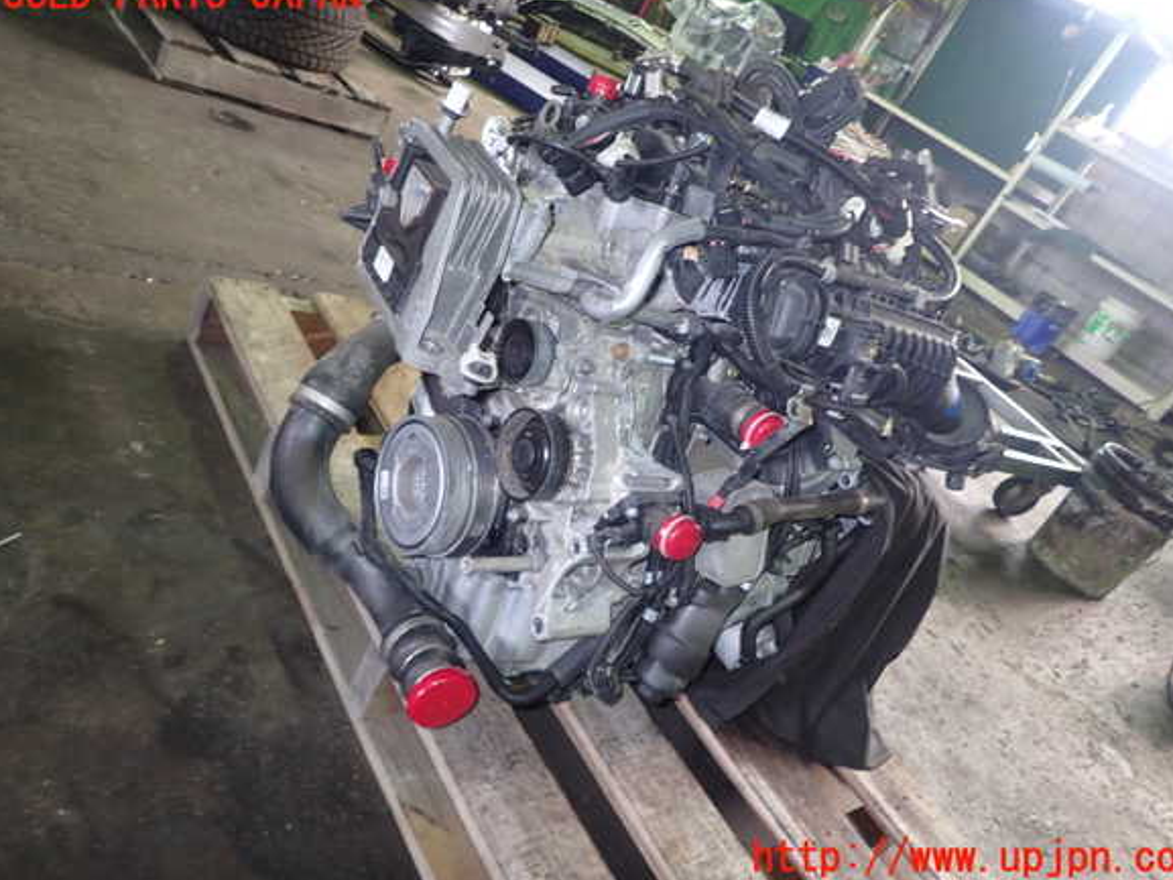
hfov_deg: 67.3
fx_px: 881
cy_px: 427
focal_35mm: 26
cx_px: 602
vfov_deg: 53.1
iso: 200
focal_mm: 4.5
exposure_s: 1/30
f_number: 2
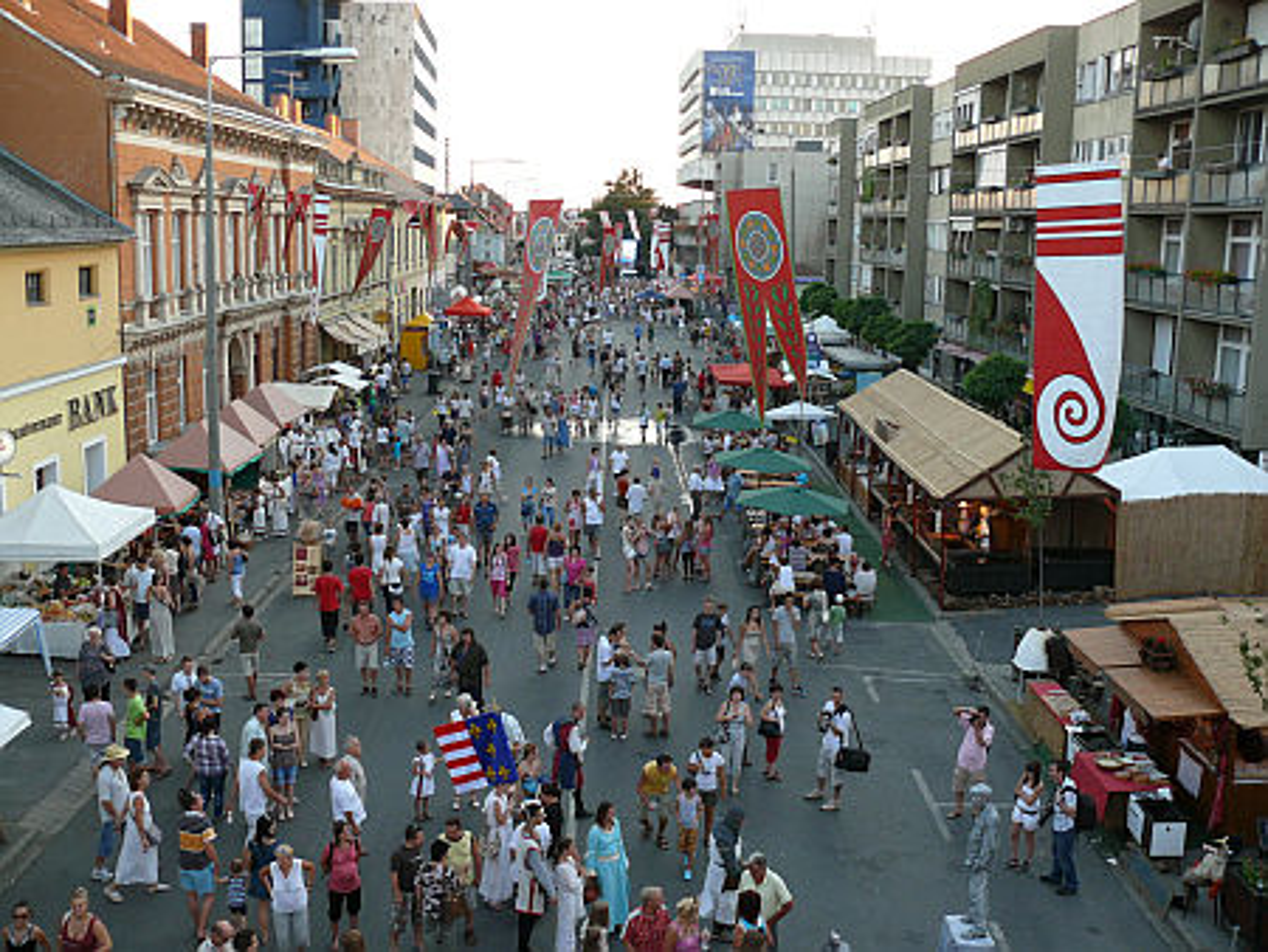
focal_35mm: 35
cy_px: 476
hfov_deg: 52.6
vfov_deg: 40.7
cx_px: 634
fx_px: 1283
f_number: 2.8
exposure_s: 1/100
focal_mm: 7.4
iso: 100
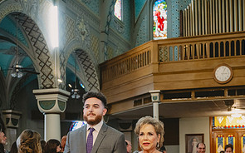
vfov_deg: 17.2
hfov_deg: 28.2
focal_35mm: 73
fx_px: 487
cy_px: 168
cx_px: 123
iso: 2000
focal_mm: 47
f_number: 2.8
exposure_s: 1/400
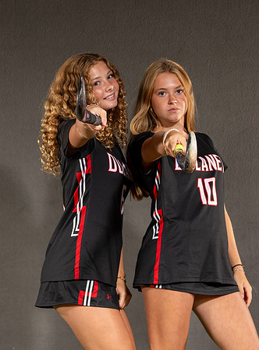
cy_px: 125
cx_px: 105
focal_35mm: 150
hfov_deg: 9.8
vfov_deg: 13.2
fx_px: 1517
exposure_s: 1/100
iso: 160
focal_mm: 70
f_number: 6.3
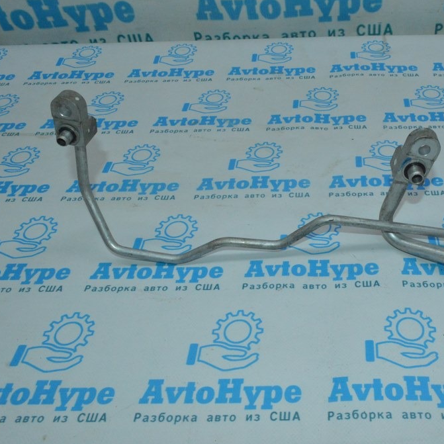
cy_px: 224
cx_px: 318
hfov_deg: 46.0
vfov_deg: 47.2
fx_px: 508
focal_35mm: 35
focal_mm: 18
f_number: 16
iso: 3600
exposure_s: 1/200
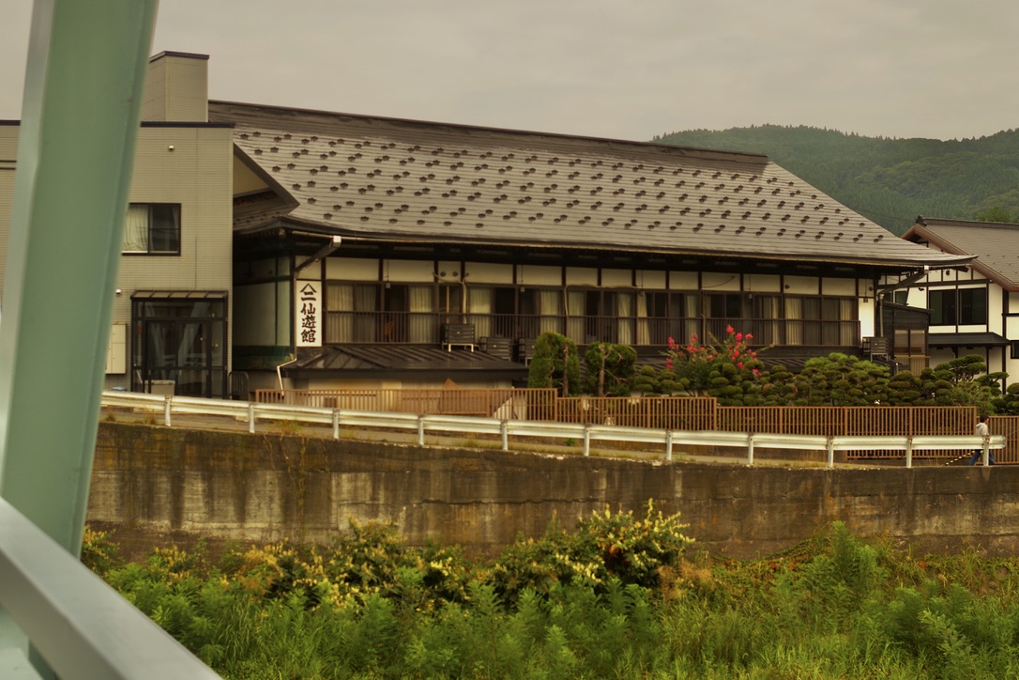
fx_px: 1486
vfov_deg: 25.8
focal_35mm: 52
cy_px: 340
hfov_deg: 37.9
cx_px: 510
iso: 100
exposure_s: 1/640
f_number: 4.5
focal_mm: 35
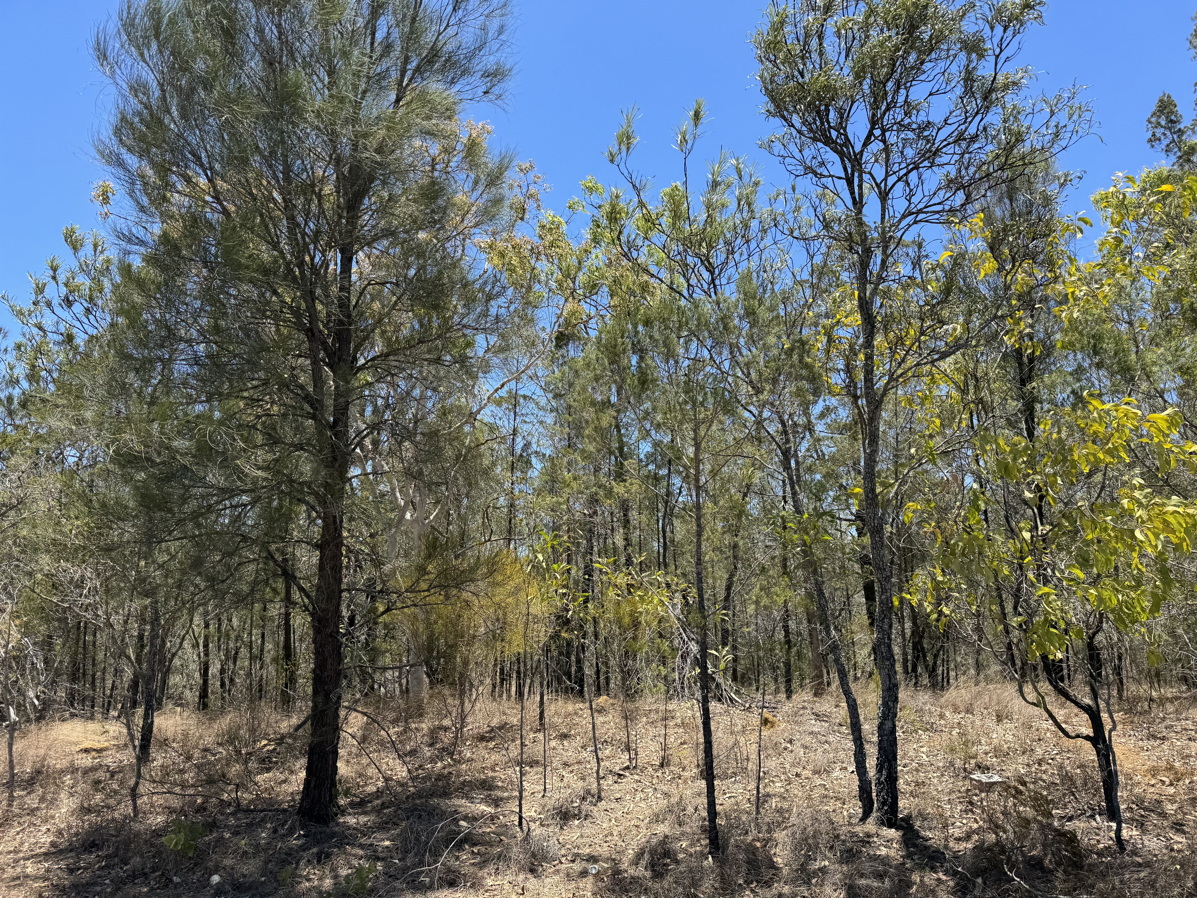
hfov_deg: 71.6
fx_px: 830
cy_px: 449
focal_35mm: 24
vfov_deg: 56.8
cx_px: 598
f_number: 1.78
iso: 80
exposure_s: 1/1980
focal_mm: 6.86
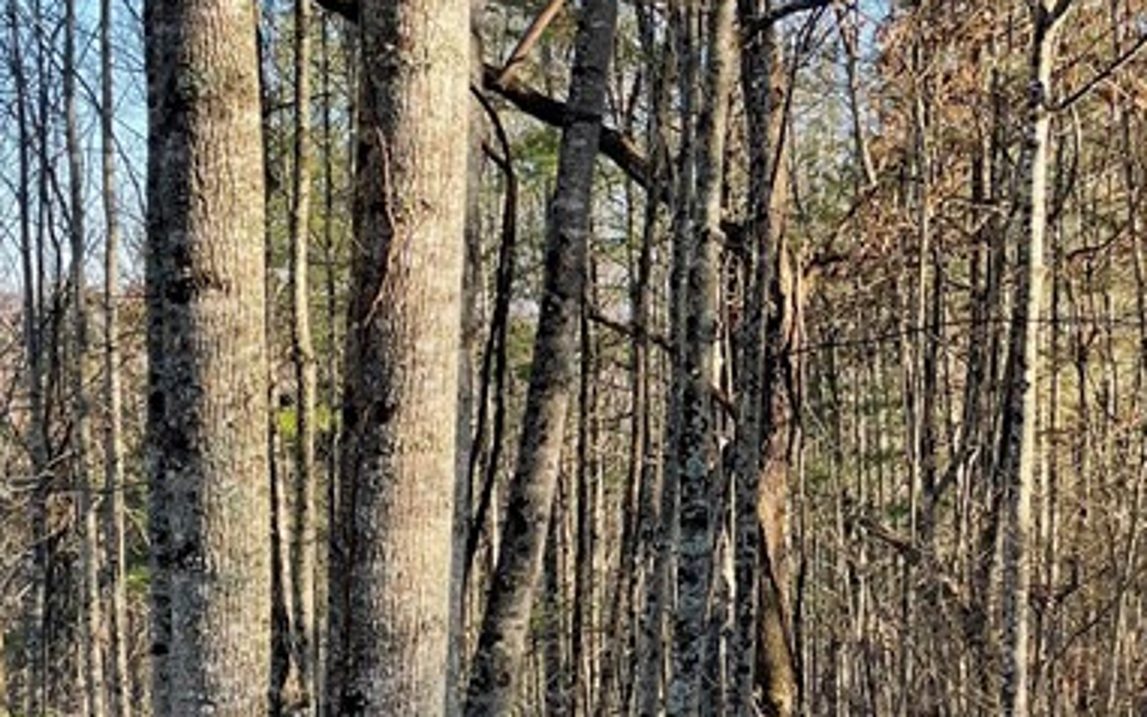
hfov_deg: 27.4
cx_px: 900
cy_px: 340
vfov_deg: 17.6
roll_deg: +0.2
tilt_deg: +2.2
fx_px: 2313
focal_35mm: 74
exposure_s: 1/388
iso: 32
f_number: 1.6
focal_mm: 4.2
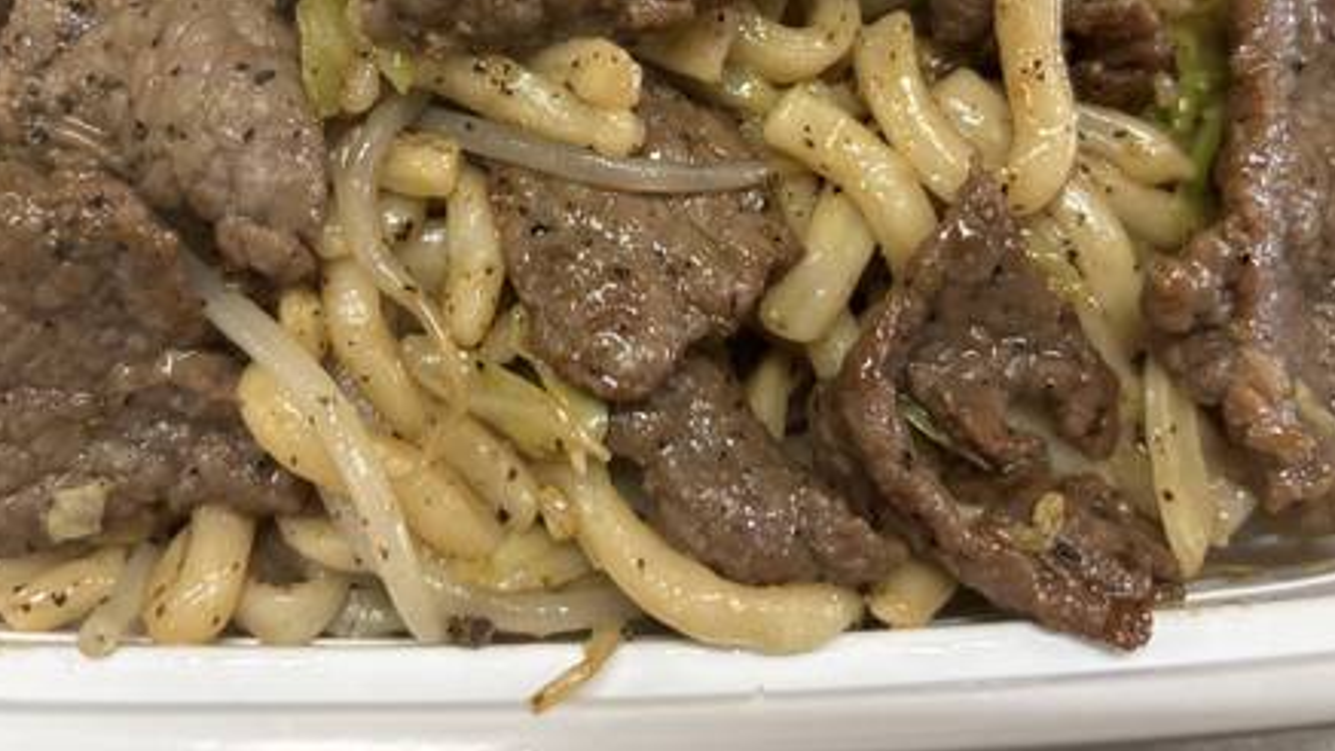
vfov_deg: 30.3
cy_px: 131
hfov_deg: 52.8
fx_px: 1345
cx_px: 632
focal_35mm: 38
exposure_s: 1/60
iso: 250
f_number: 1.6
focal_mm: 5.96
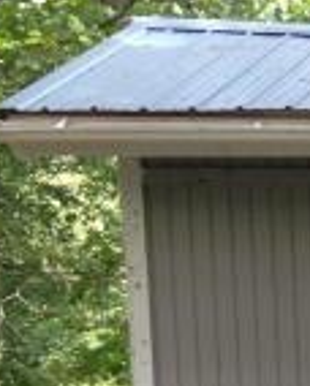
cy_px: 394
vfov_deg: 10.6
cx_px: 786
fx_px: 2071
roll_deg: -0.7
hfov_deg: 7.8
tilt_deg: -11.7
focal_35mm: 181
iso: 50
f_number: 2.4
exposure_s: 1/158
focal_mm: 4.12
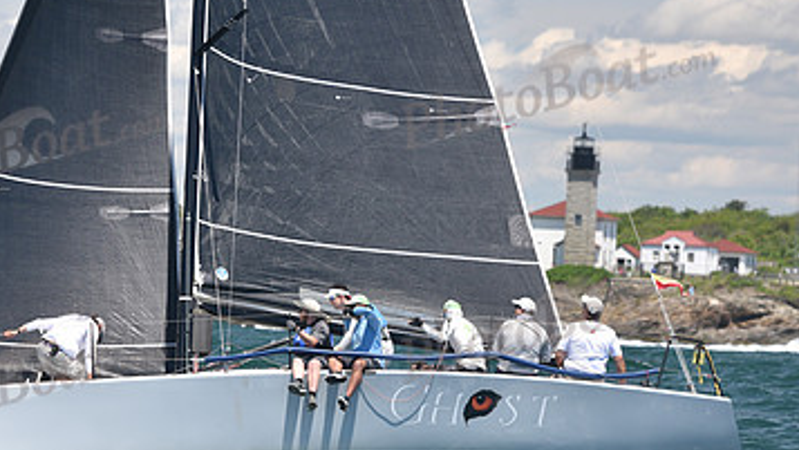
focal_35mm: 281
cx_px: 286
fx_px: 5955
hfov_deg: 7.7
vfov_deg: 4.3
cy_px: 238
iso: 200
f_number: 4
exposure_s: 1/800
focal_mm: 165
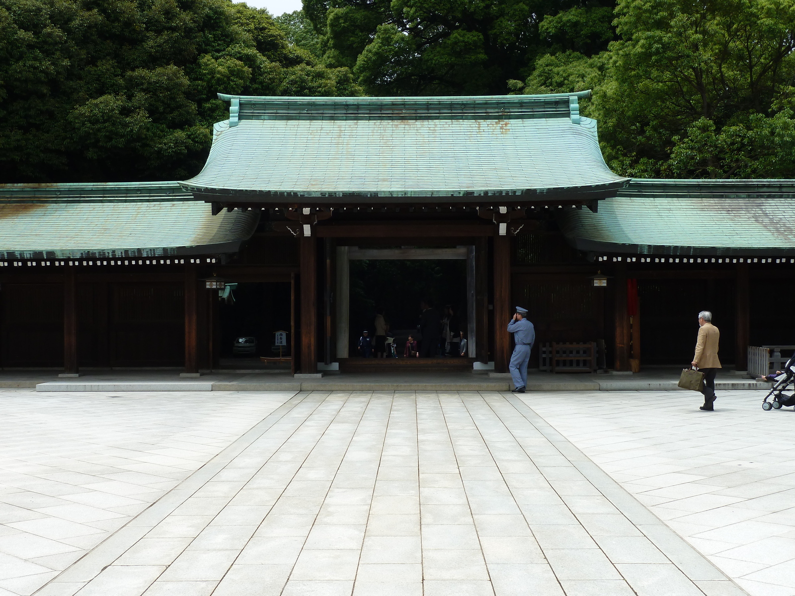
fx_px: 1102
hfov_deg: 39.7
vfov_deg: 30.3
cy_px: 298
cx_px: 398
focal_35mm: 48
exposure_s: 1/400
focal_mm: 7.9
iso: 80
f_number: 4.5
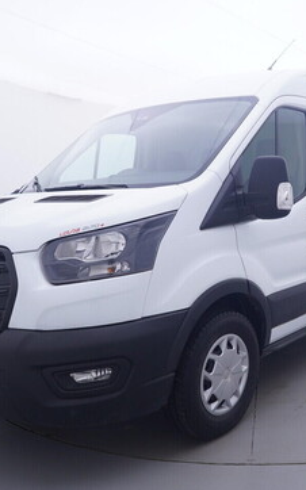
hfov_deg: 34.8
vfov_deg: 55.6
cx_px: 263
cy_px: 246
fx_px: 464
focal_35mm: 35
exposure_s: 1/80
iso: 200
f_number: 5
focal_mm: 15
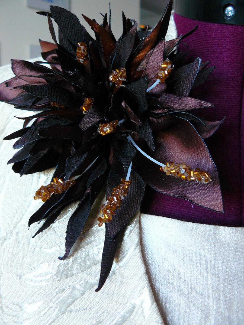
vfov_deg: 51.4
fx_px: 338
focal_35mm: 36
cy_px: 162
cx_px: 122
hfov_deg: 39.7
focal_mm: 6
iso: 200
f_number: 2.8
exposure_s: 1/30
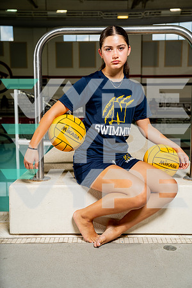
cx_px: 96
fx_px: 336
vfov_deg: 46.4
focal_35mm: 42
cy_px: 144
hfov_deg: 31.9
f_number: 4.5
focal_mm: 42
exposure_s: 1/250
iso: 100
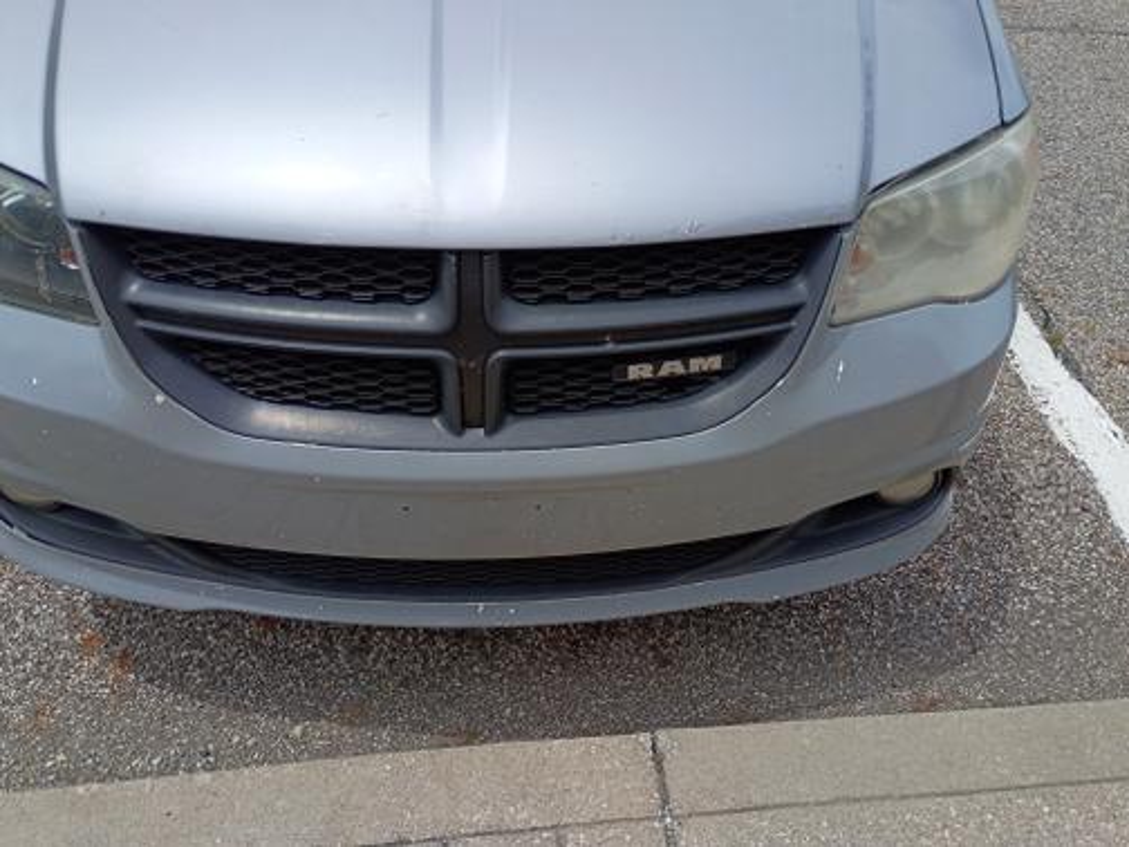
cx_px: 564
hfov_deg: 61.7
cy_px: 424
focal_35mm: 29
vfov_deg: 48.2
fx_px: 946
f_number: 1.8
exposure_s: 1/1225
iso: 105
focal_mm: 4.27
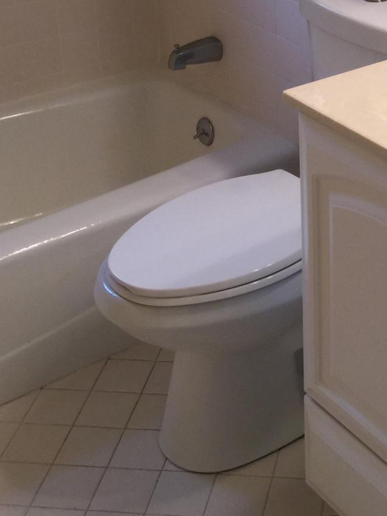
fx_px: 1013
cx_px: 397
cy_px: 48
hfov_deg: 20.8
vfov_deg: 27.5
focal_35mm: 68
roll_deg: -1.0
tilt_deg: -21.4
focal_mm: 4.15
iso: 32
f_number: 2.2
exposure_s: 1/30
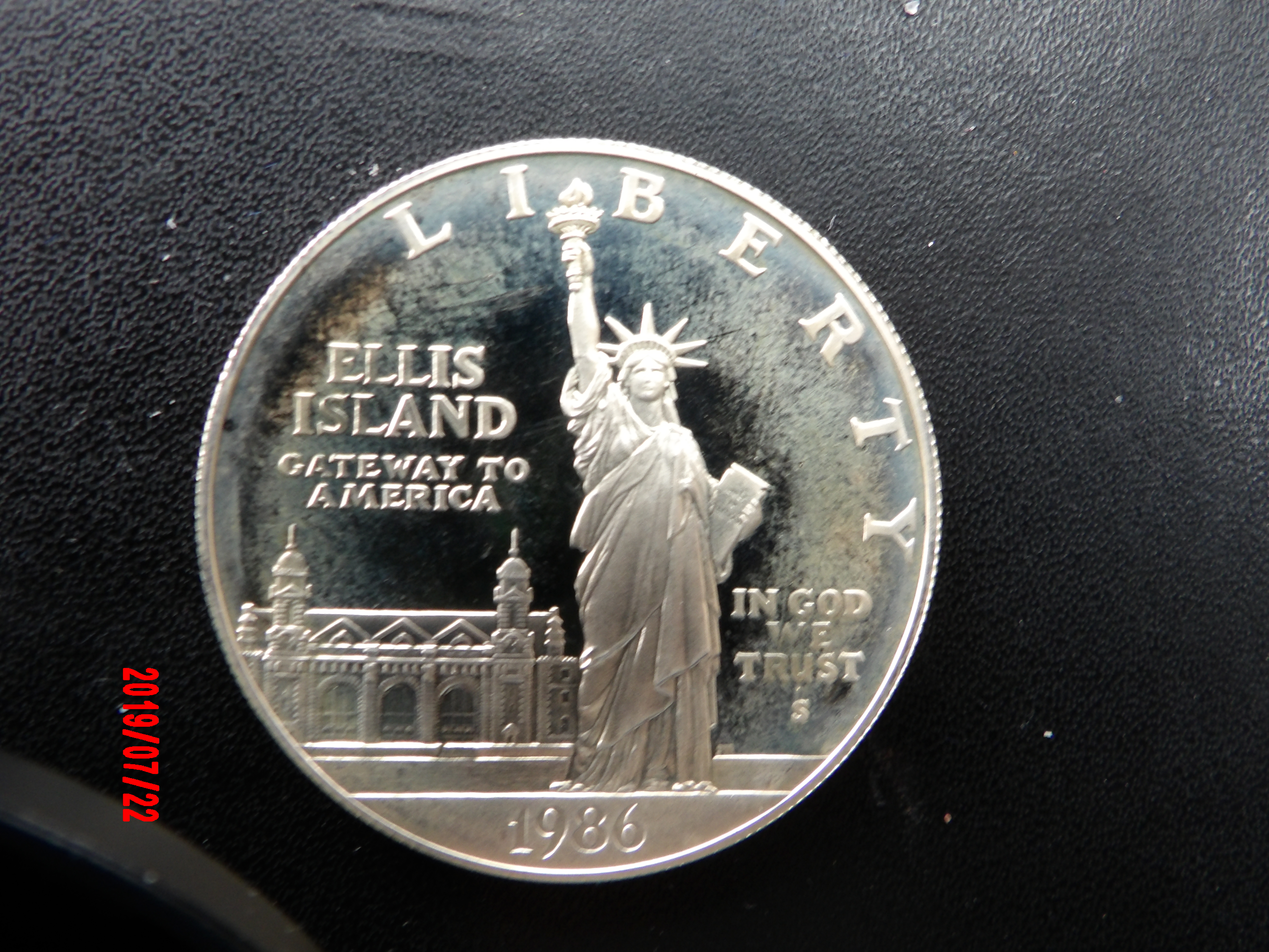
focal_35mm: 34
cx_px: 634
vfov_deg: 41.8
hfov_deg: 54.0
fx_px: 1246
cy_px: 476
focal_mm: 6.2
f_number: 4.5
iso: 200
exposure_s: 1/18
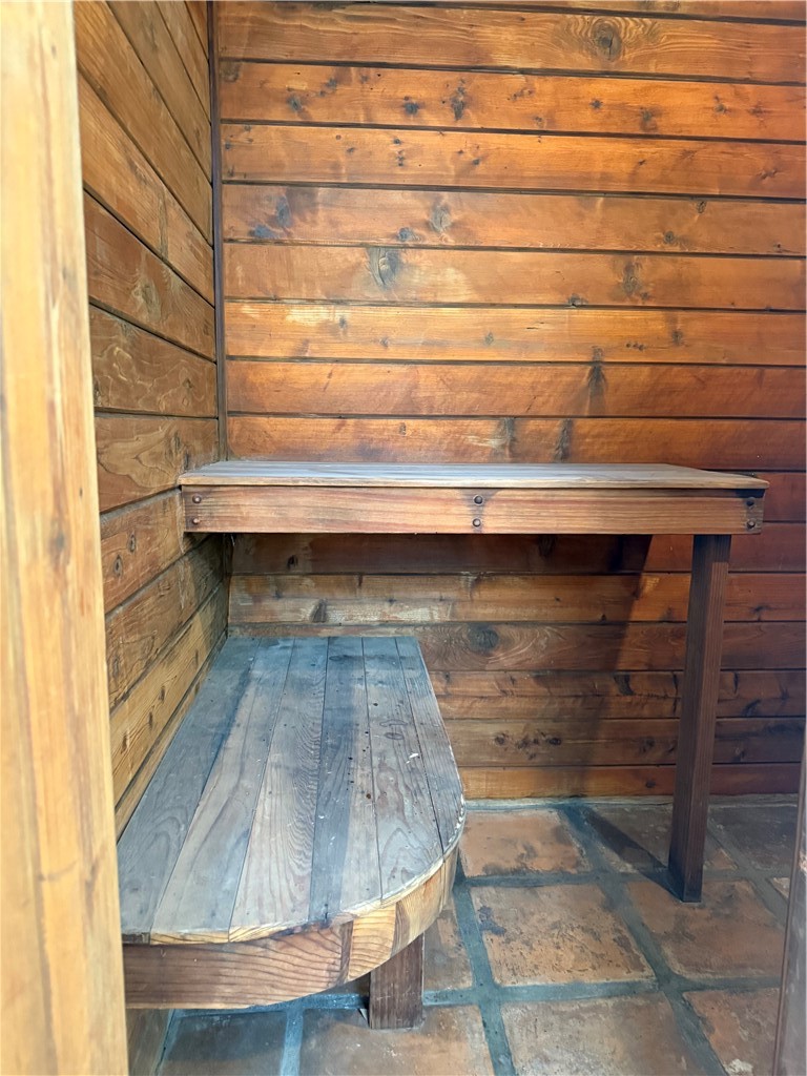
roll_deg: -1.2
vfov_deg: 71.6
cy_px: 538
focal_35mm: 24
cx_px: 404
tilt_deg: -11.2
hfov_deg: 56.8
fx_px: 746
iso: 800
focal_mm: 6.76
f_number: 1.78
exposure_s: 1/60
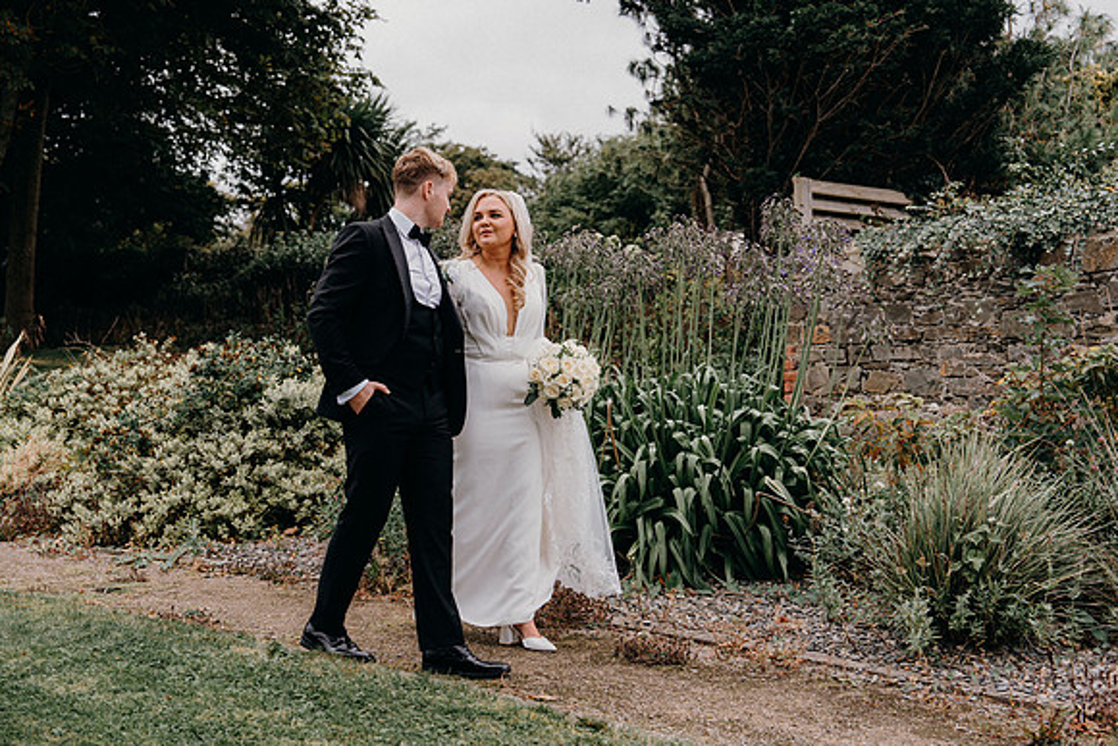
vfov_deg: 28.1
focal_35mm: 48
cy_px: 373
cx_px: 559
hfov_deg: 41.1
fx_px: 1491
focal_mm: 48
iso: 125
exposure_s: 1/250
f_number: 3.5
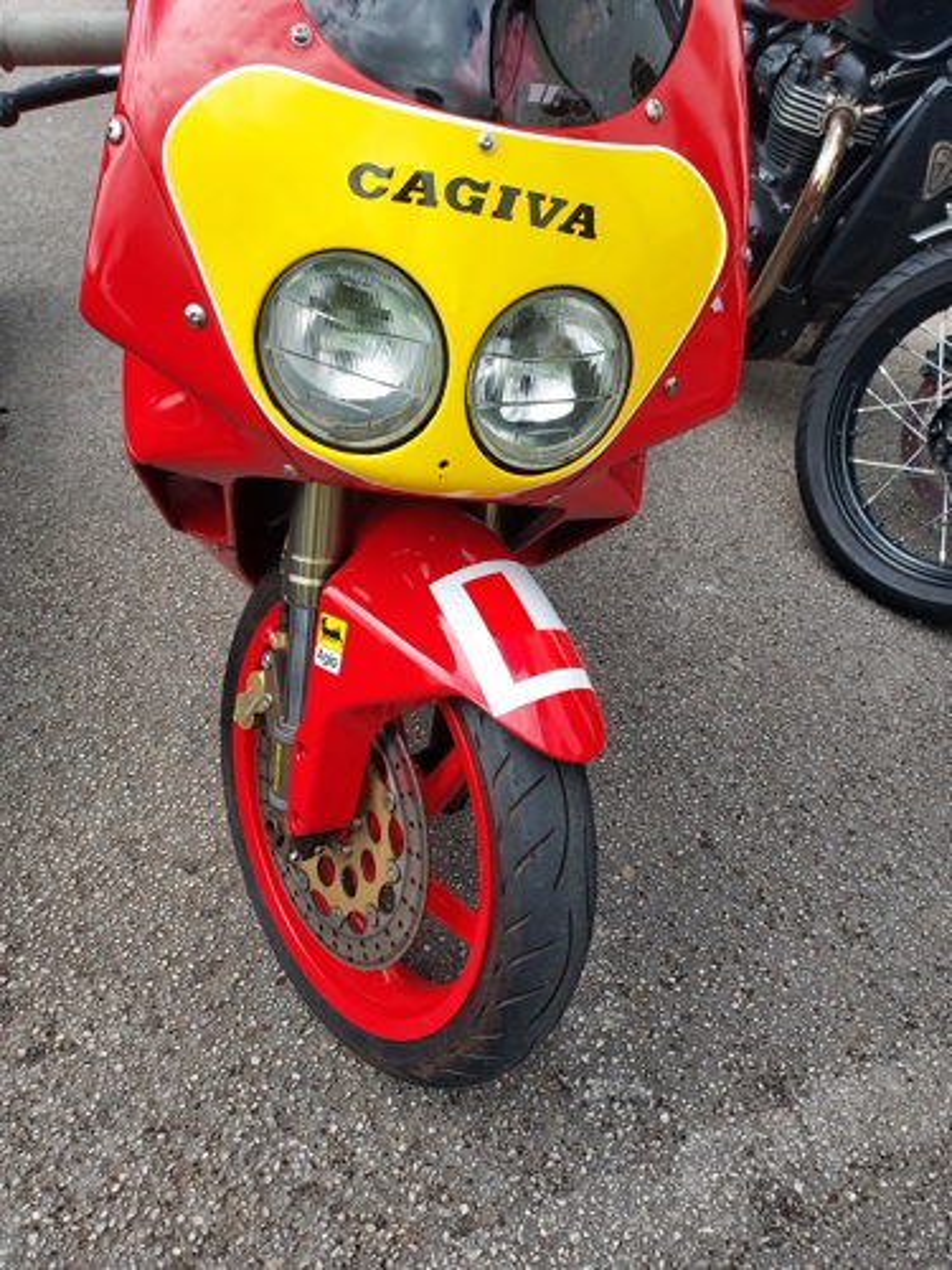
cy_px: 635
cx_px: 476
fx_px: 880
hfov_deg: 56.8
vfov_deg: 71.6
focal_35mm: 24
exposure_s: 1/380
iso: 40
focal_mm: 4.6
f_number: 1.8
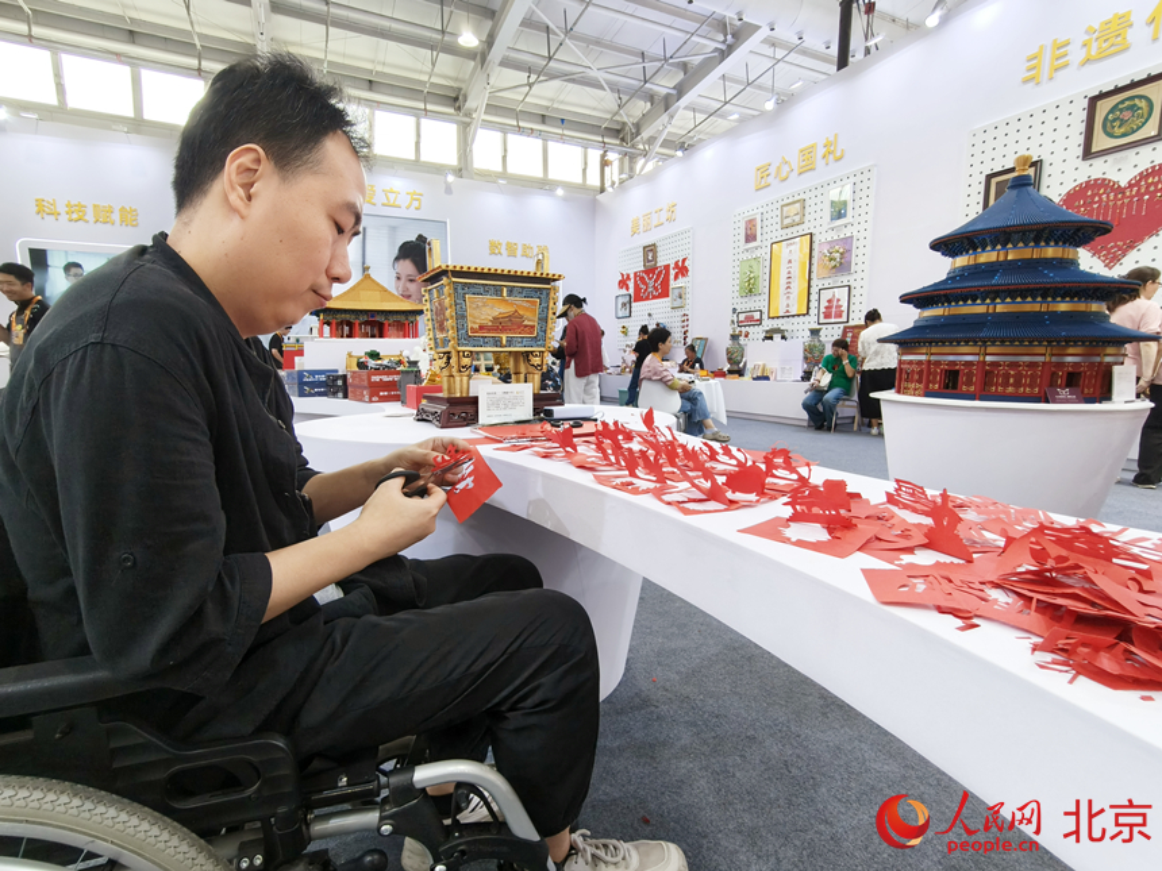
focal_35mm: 15
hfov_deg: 98.2
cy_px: 436
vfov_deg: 81.7
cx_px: 581
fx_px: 504
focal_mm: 2.32
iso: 200
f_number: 2
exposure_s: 1/100
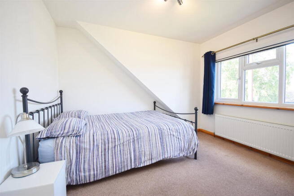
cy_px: 98
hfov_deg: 100.4
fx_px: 123
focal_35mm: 15
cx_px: 147
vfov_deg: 77.4
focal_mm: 10
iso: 400
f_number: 5
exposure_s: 1/100
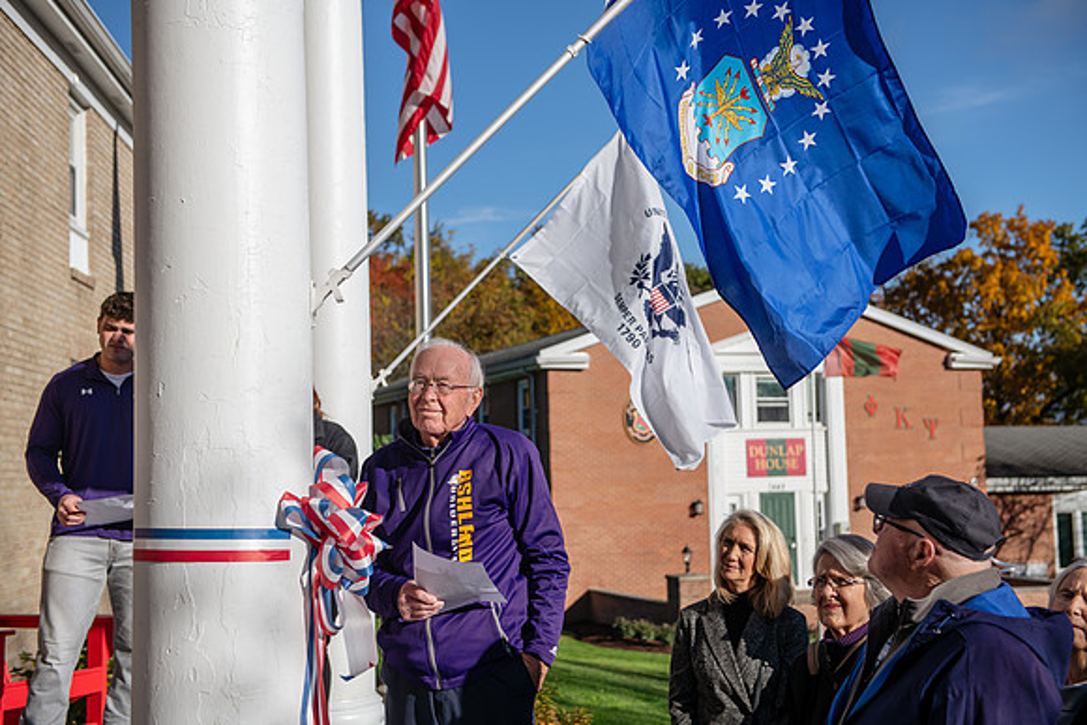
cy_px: 362
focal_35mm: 50
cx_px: 544
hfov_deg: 39.6
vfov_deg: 27.0
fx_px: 1510
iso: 80
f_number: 3.5
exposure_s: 1/1000
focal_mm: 50
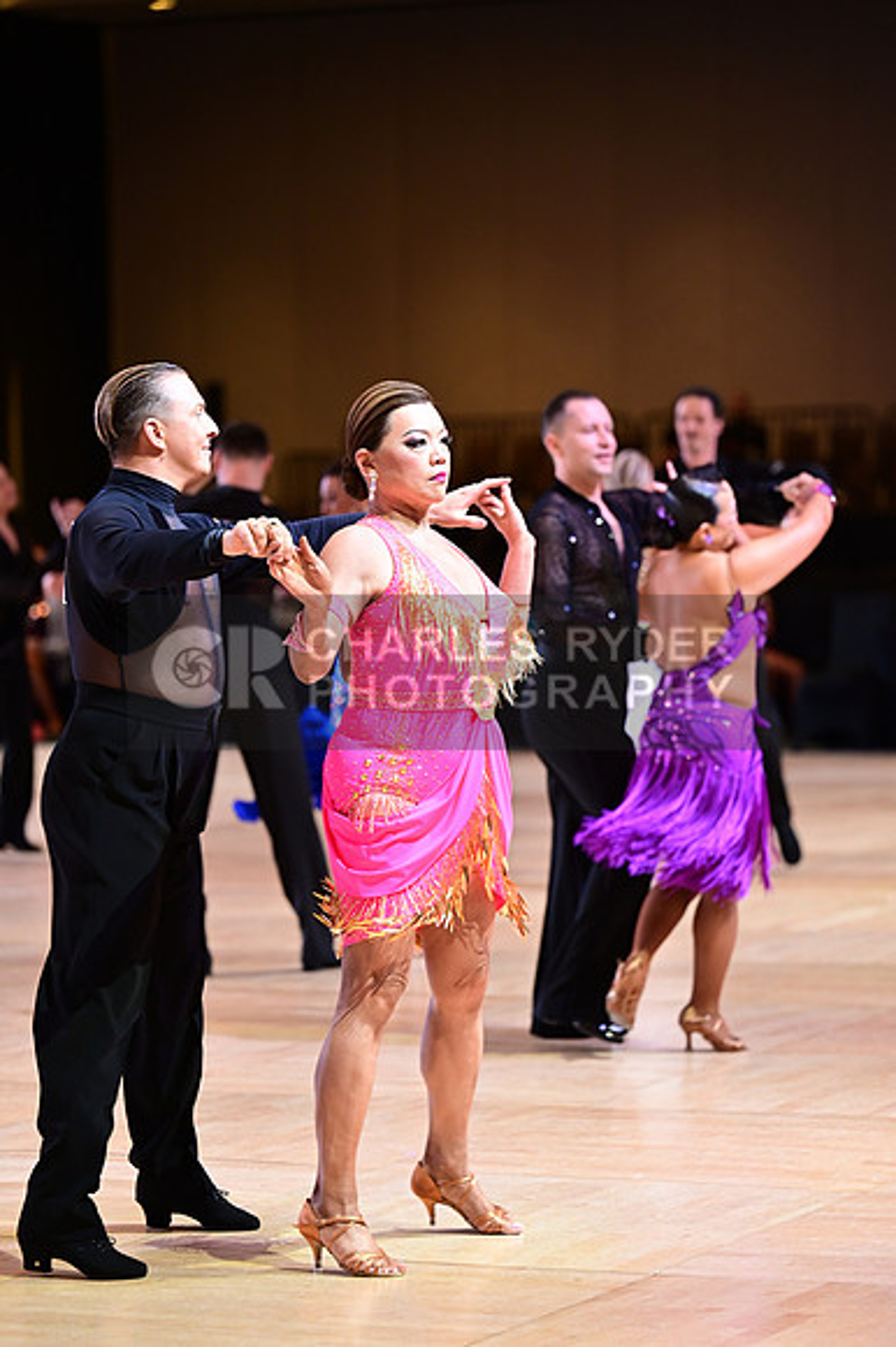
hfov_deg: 10.5
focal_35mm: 130
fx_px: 4859
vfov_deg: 15.8
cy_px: 674
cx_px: 448
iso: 2000
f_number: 2.8
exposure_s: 1/400
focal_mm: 130
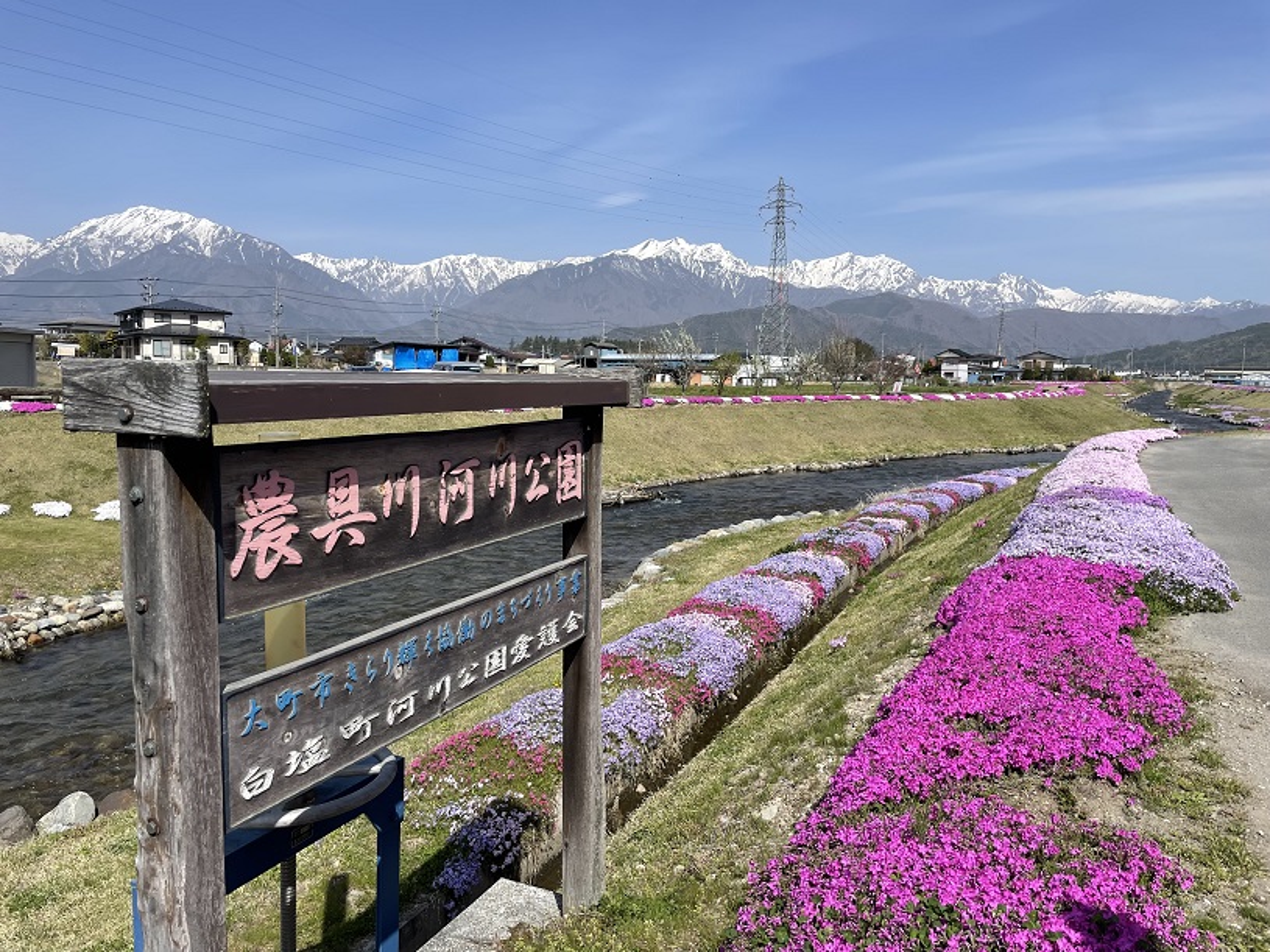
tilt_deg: -5.1
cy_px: 476
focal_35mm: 26
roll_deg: -1.1
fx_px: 954
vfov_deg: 53.1
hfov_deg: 67.3
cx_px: 635
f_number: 1.6
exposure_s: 1/3861
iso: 32
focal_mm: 4.2
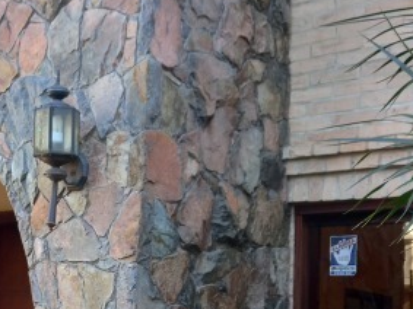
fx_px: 632
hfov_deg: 34.5
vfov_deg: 27.3
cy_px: 216
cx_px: 54
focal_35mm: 53
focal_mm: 4.6
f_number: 2
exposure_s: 1/50
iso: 40
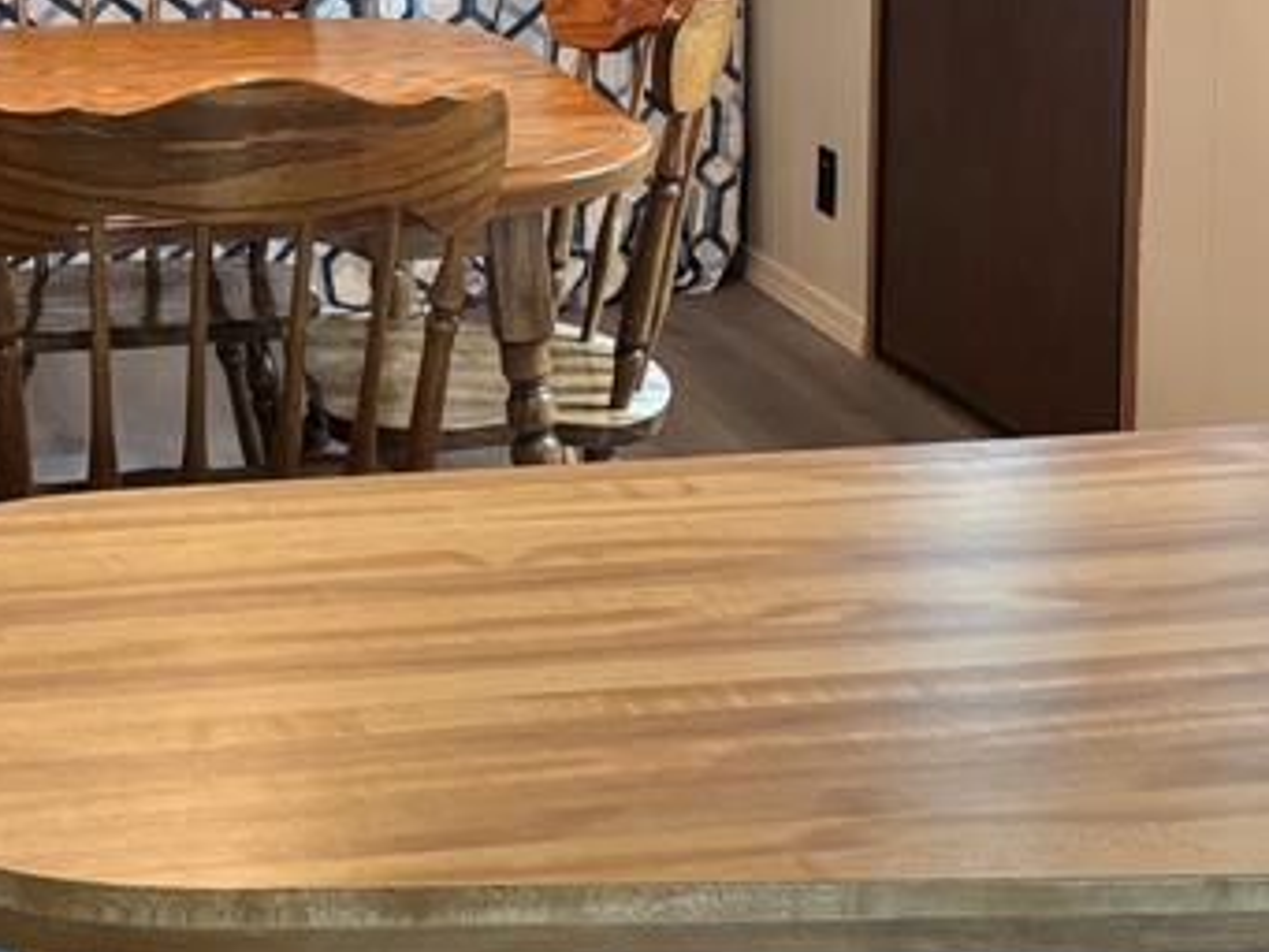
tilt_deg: -8.3
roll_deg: +0.0
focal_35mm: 78
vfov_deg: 18.3
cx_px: 514
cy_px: -41
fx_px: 2860
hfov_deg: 25.0
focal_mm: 5.96
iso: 250
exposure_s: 1/60
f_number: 1.6
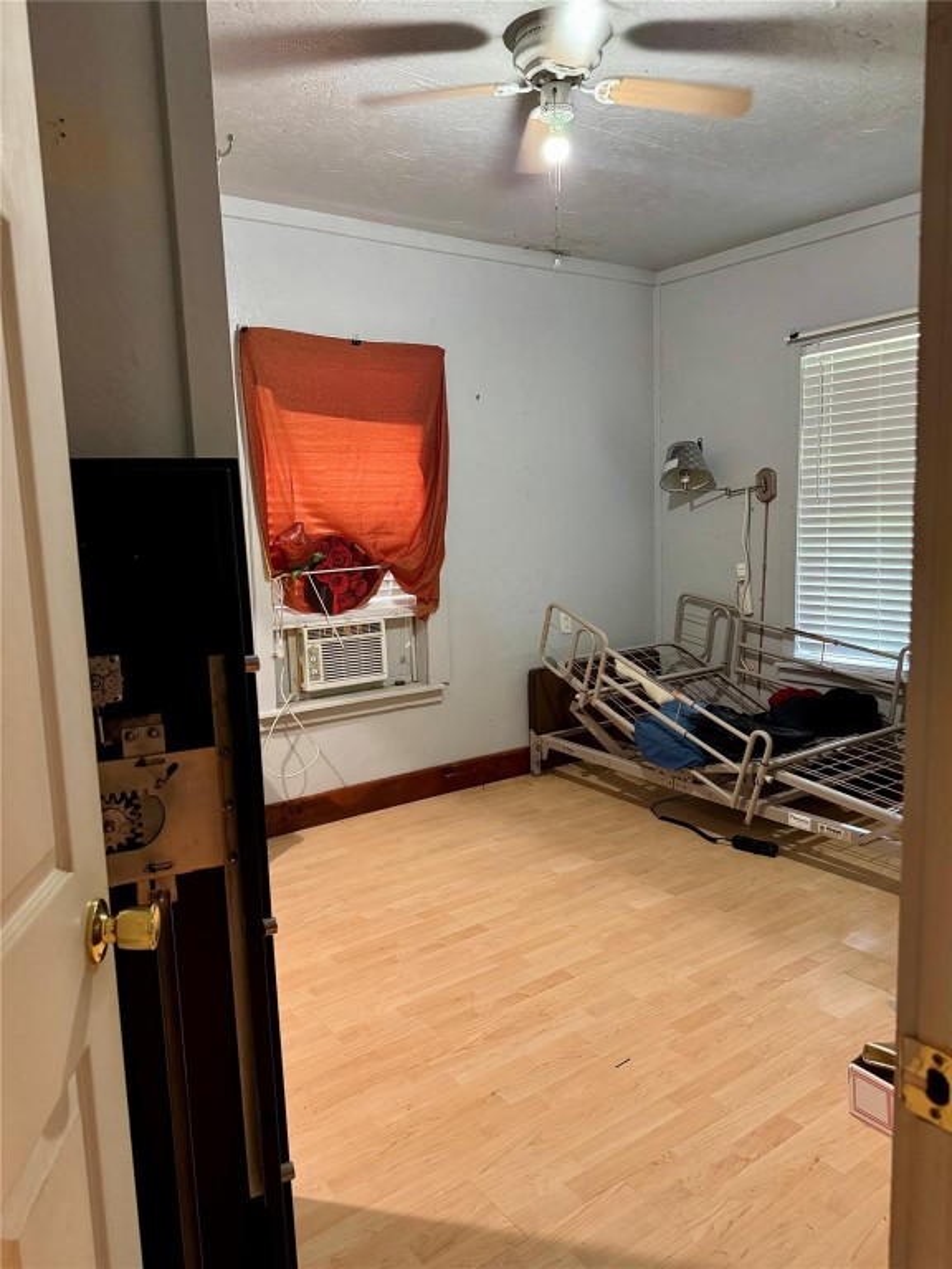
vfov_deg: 71.6
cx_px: 476
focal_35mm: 24
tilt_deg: -7.8
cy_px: 634
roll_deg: +1.7
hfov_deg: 56.8
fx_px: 880
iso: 800
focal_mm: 6.76
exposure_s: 1/60
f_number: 1.78
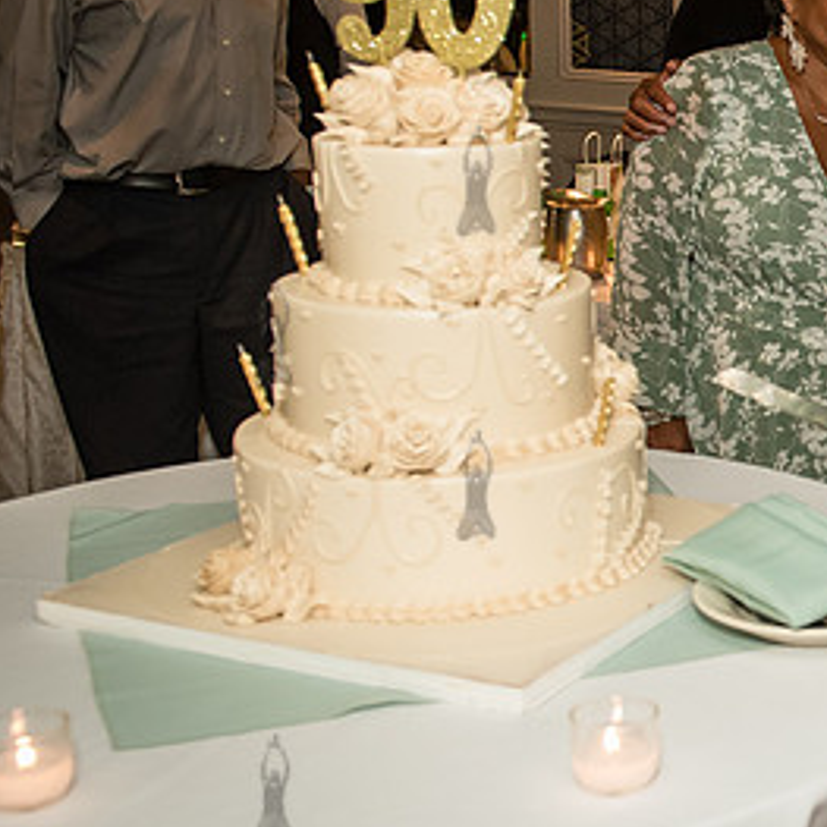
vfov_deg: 25.0
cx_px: 1106
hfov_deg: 22.2
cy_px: 450
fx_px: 1865
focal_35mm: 69
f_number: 3.5
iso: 1600
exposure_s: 1/200
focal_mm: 26
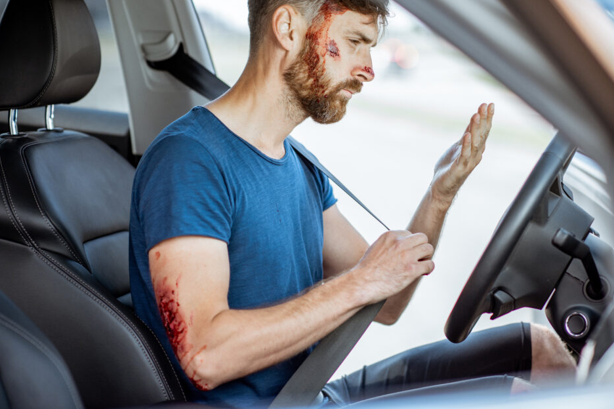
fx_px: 1586
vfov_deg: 14.7
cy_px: 186
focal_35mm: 93
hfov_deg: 21.9
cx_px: 306
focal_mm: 85
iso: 400
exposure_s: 1/1600
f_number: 2.2
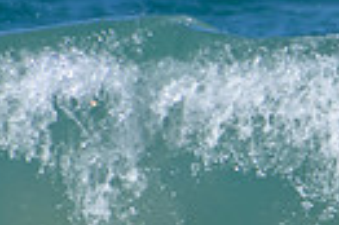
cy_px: 125
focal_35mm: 4424
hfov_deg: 0.5
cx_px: 678
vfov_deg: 0.3
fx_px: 41607
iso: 800
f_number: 11
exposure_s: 1/2000
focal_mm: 1000
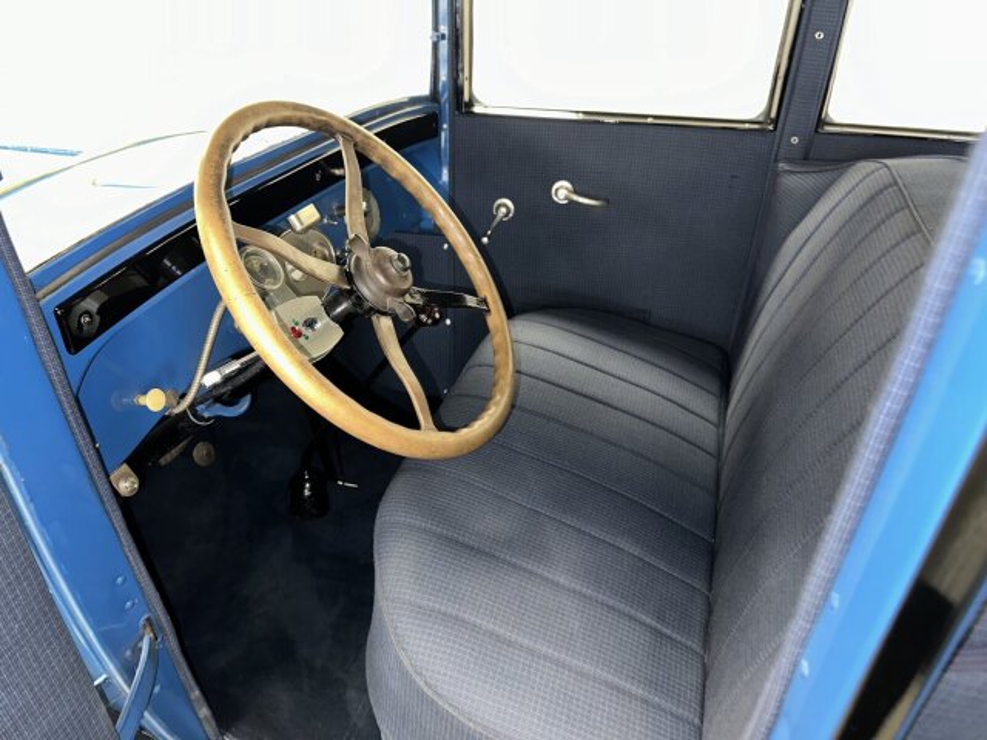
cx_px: 494
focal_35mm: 24
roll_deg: -2.8
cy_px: 370
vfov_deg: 56.8
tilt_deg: -33.1
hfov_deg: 71.6
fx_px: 684
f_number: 1.78
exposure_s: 1/4
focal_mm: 6.86
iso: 80
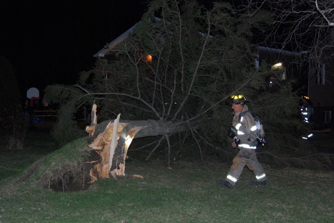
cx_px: 167
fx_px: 432
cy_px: 112
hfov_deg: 42.3
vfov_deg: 29.0
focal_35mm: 46
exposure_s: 1/30
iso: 1250
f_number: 5.6
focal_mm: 31
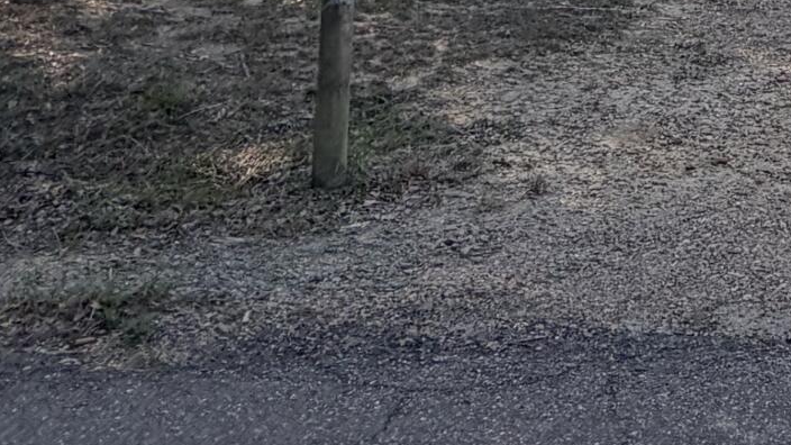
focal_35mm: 65
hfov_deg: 28.7
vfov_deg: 15.6
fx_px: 1363
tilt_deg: +9.3
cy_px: -378
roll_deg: -1.0
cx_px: 910
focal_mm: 2.22
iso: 50
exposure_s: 1/274
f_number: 2.2
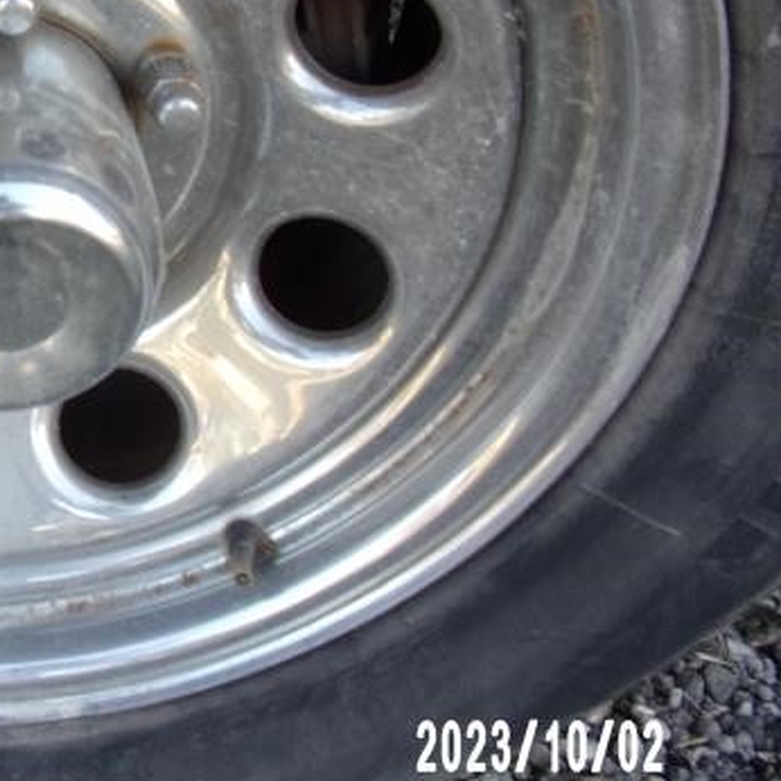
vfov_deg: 34.1
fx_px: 1251
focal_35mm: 49
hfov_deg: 32.3
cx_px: 27
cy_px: 219
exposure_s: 1/70
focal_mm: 4.3
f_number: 3.3
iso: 80
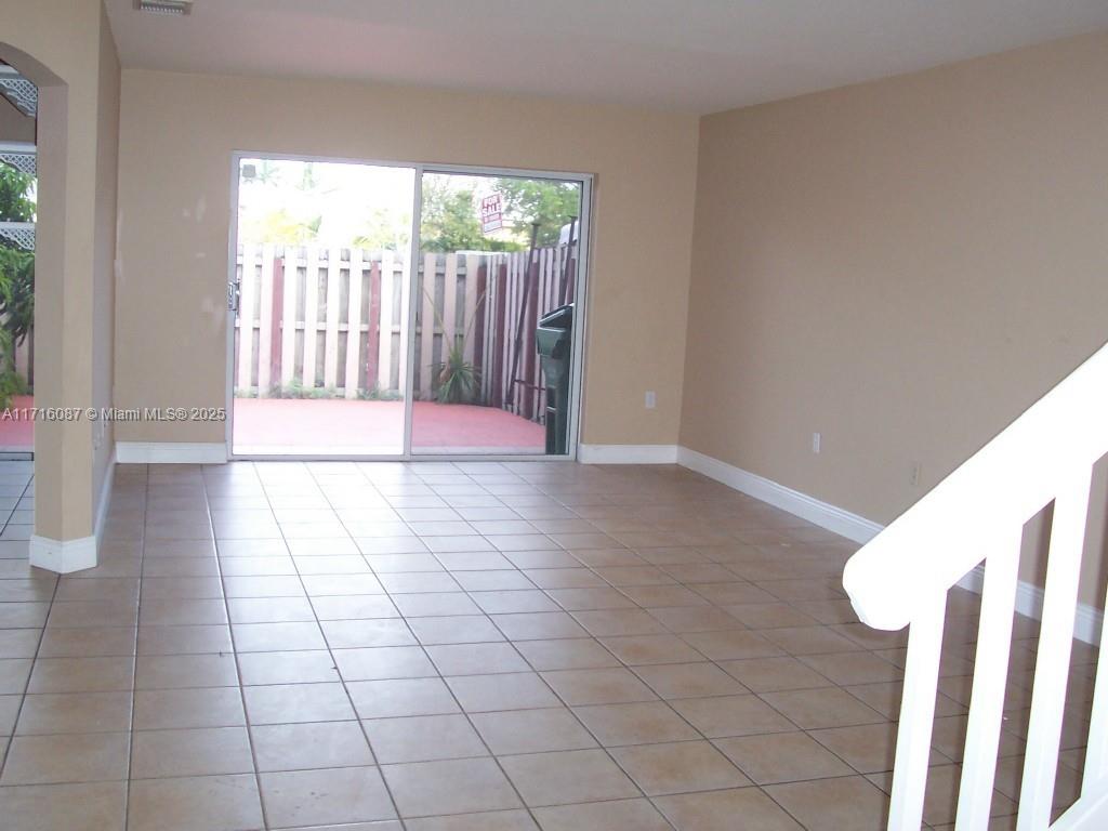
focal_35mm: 37
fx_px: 1184
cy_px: 416
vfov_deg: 38.7
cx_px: 554
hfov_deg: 50.1
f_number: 2.8
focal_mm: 5.6
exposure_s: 1/90
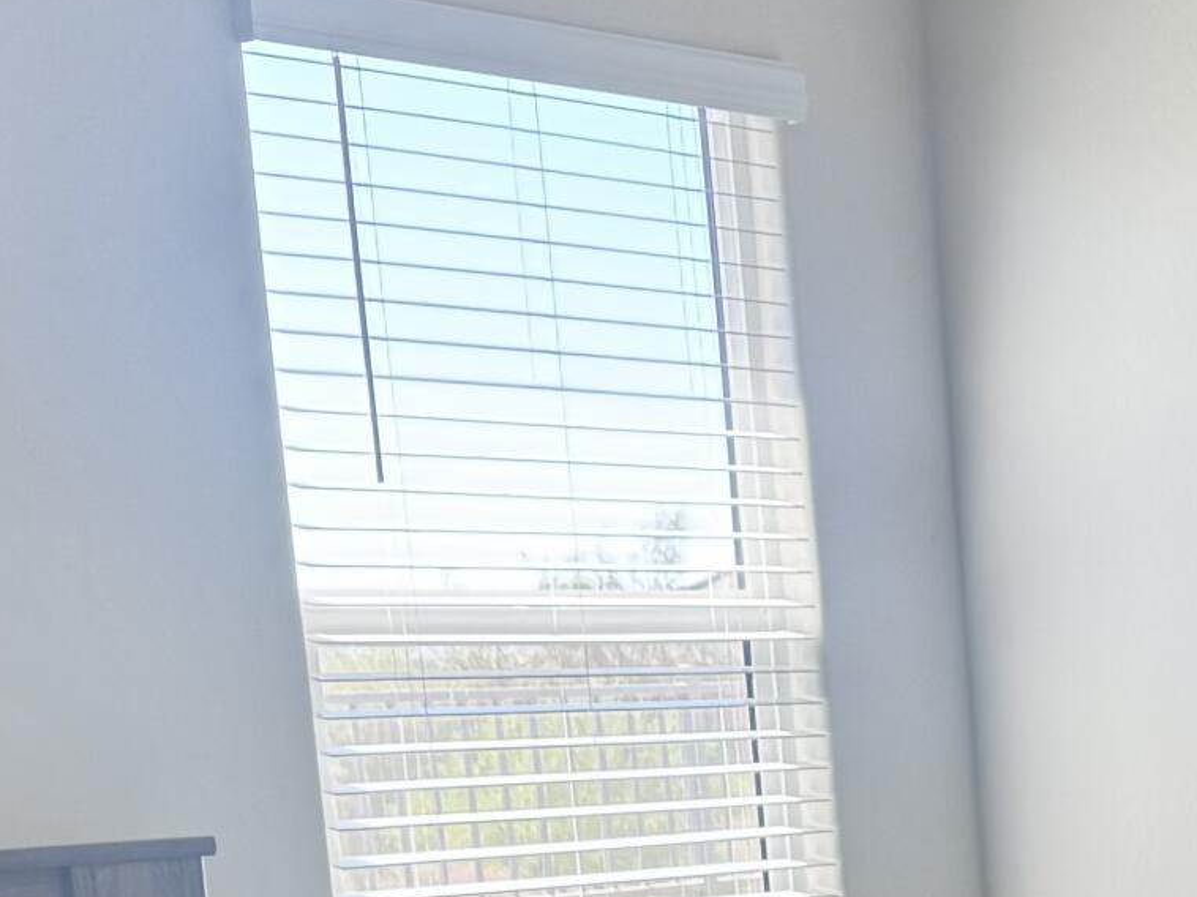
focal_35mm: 95
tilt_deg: -7.6
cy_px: 1175
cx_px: 1192
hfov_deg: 20.0
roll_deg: +4.0
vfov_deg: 14.8
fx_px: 3284
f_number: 1.78
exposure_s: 1/148
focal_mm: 6.76
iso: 64
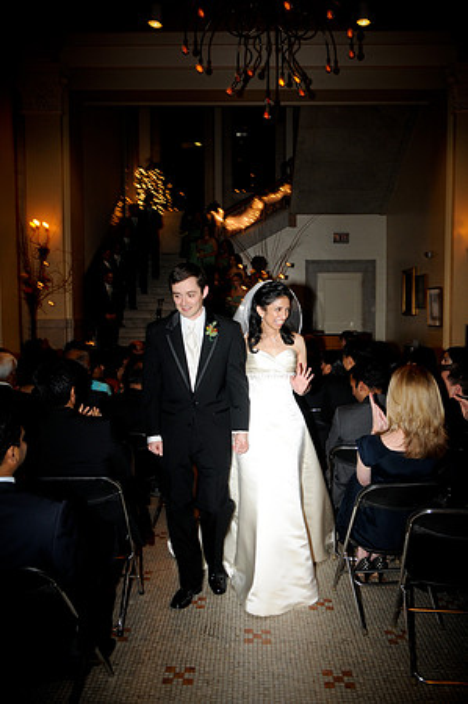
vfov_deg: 62.0
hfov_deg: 43.5
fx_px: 586
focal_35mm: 30
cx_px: 234
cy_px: 352
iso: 400
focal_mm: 20
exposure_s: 1/40
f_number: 3.5
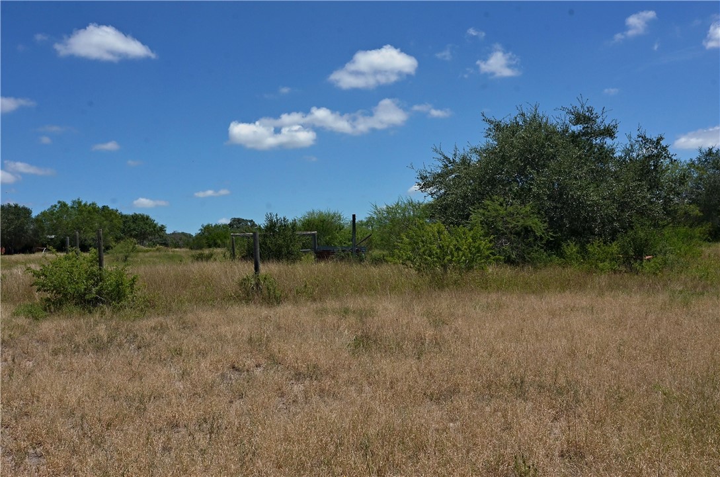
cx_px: 360
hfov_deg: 53.2
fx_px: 718
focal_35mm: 36
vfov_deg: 36.7
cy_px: 238
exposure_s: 1/1000
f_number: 10
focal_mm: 24
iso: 250
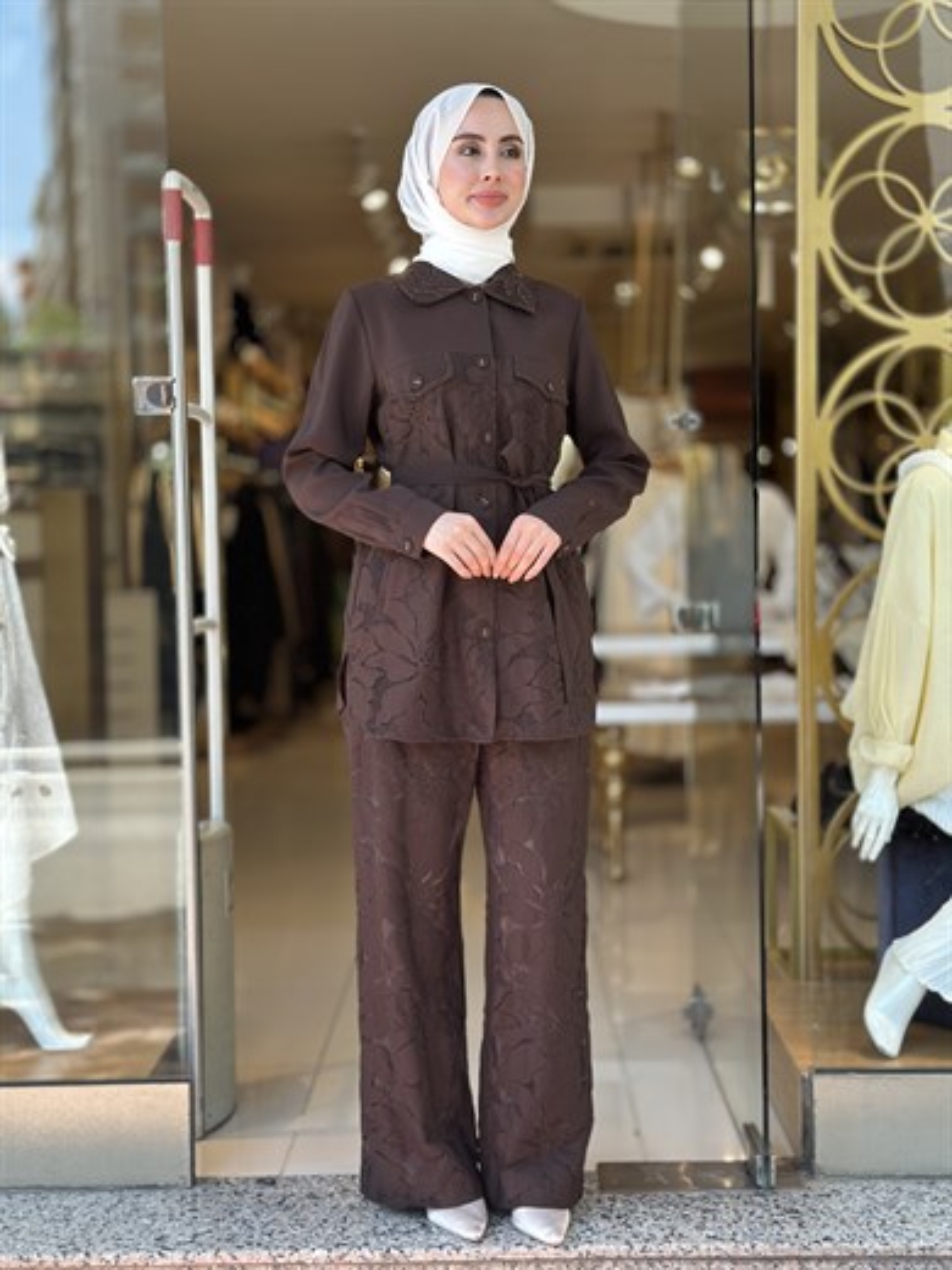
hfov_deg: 30.3
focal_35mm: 48
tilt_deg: -2.1
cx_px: 476
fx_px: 1760
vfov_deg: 39.7
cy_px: 635
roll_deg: +0.1
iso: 80
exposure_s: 1/174
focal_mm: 6.86
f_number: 1.78
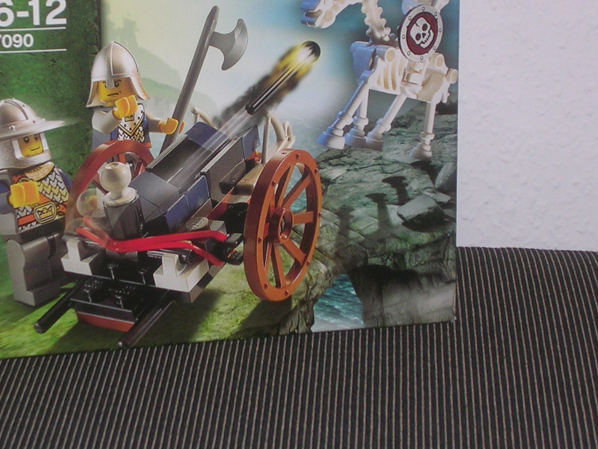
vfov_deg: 9.7
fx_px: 2626
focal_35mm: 152
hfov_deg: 13.0
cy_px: 102
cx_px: 198
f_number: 4.4
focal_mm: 14.5
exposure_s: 1/60.1
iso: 50
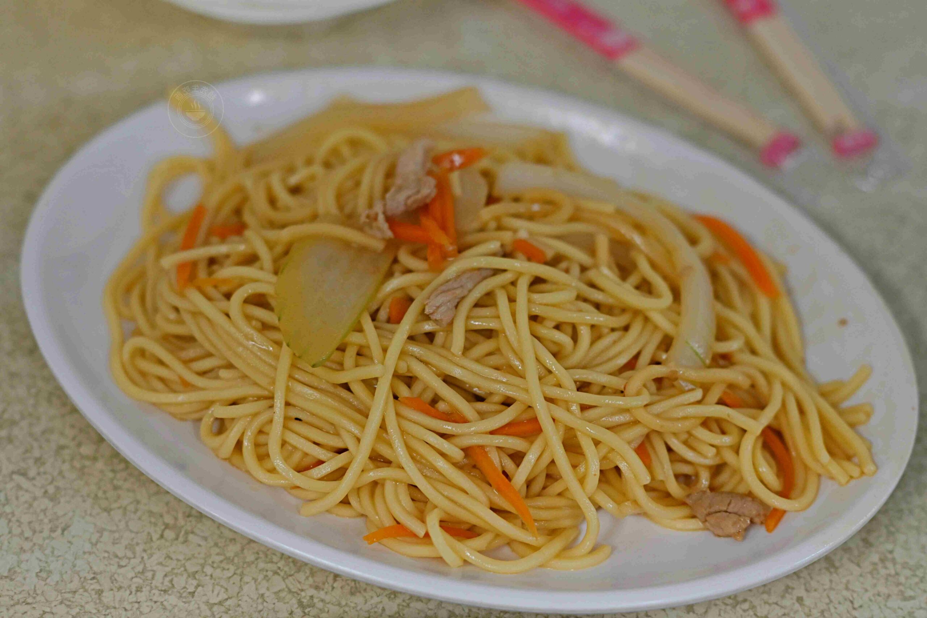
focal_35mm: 75
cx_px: 464
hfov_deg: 27.0
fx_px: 1931
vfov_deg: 18.2
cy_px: 309
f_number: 2.2
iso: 500
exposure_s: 1/200
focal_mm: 50
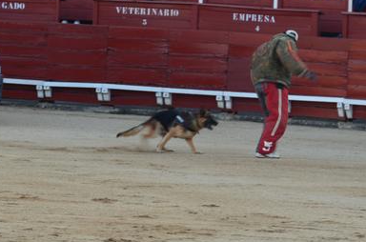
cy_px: 86
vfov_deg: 4.2
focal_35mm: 328
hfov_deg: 6.3
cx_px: 276
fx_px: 3327
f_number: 8
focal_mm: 105
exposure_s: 1/50
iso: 250
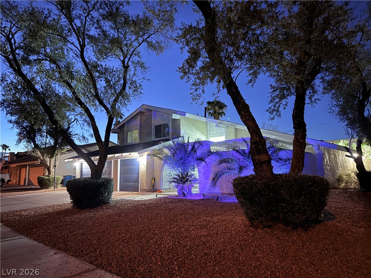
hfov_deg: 71.6
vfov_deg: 56.8
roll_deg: +0.3
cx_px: 186
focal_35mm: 24
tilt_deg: +8.7
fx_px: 257
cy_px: 139
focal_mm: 6.76
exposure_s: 1/9
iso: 1000
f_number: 1.78
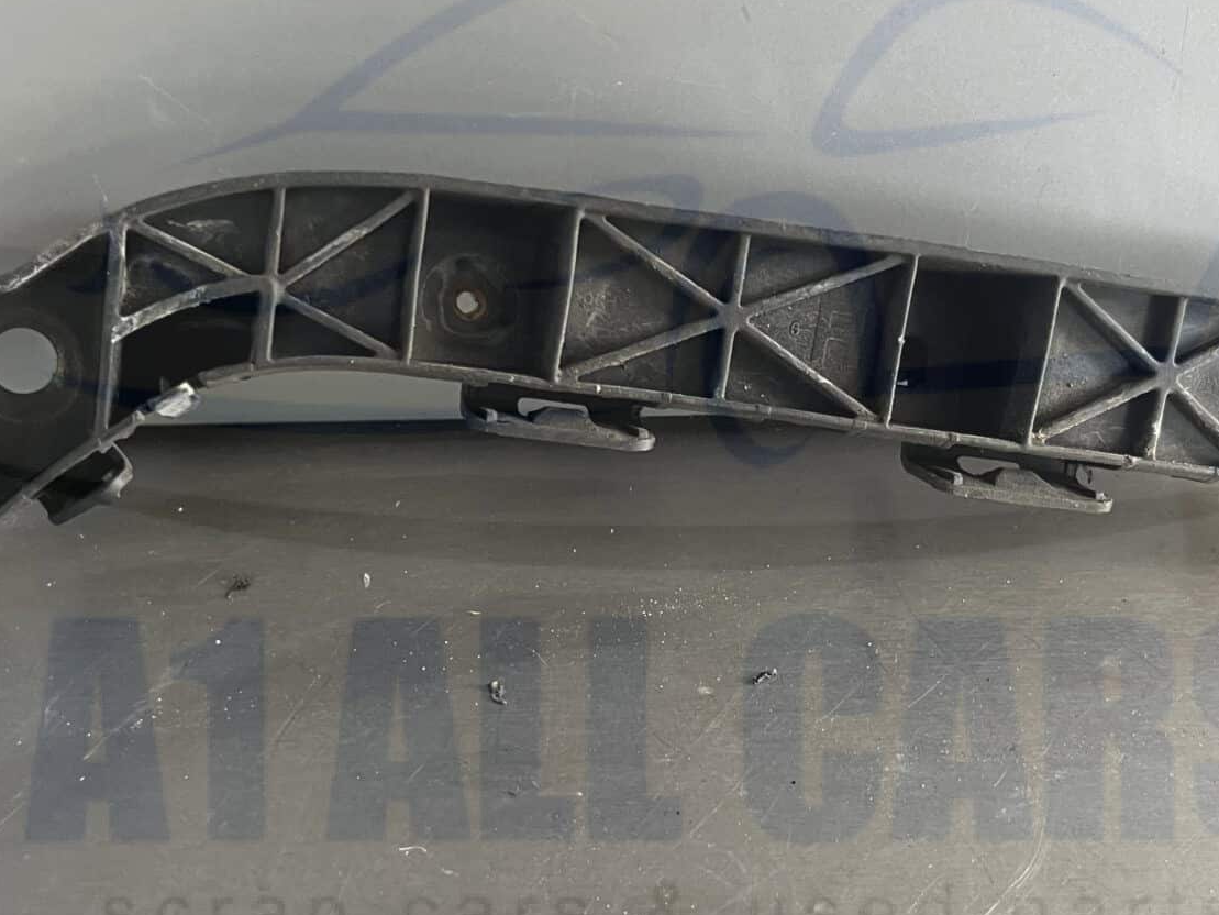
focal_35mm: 48
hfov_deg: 39.5
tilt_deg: -45.4
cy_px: 482
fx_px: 1690
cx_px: 717
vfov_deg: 30.3
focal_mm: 5.1
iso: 125
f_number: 1.6
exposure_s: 1/60
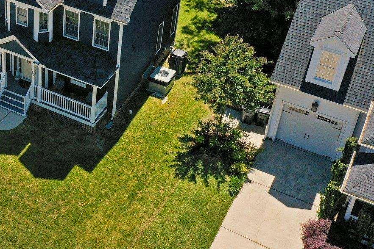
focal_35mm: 65
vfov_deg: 20.6
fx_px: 675
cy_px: 40
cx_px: 20
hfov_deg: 29.4
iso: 100
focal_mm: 10.26
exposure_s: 1/640
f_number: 6.3
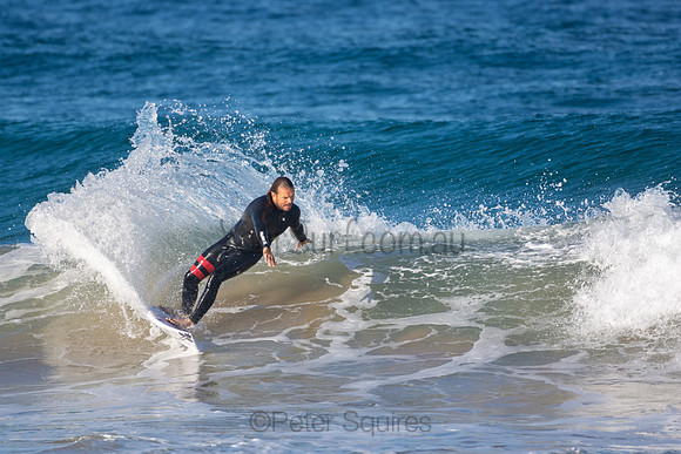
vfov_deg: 1.8
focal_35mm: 750
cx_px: 340
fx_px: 14190
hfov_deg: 2.7
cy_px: 227
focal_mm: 500
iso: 220
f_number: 5.6
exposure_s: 1/1250
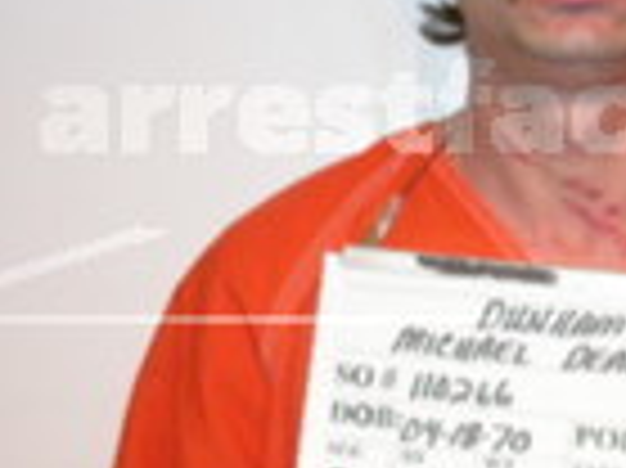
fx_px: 2385
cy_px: 101
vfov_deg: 11.2
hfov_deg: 14.8
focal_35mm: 132
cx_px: 552
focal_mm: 11.1
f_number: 2.9
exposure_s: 1/60.3
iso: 100
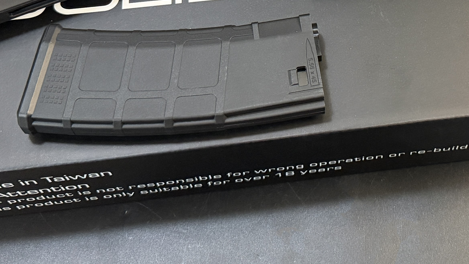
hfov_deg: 32.1
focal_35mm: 64
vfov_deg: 17.6
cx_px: 361
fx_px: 796
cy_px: -82
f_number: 1.78
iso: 640
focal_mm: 6.76
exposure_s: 1/60
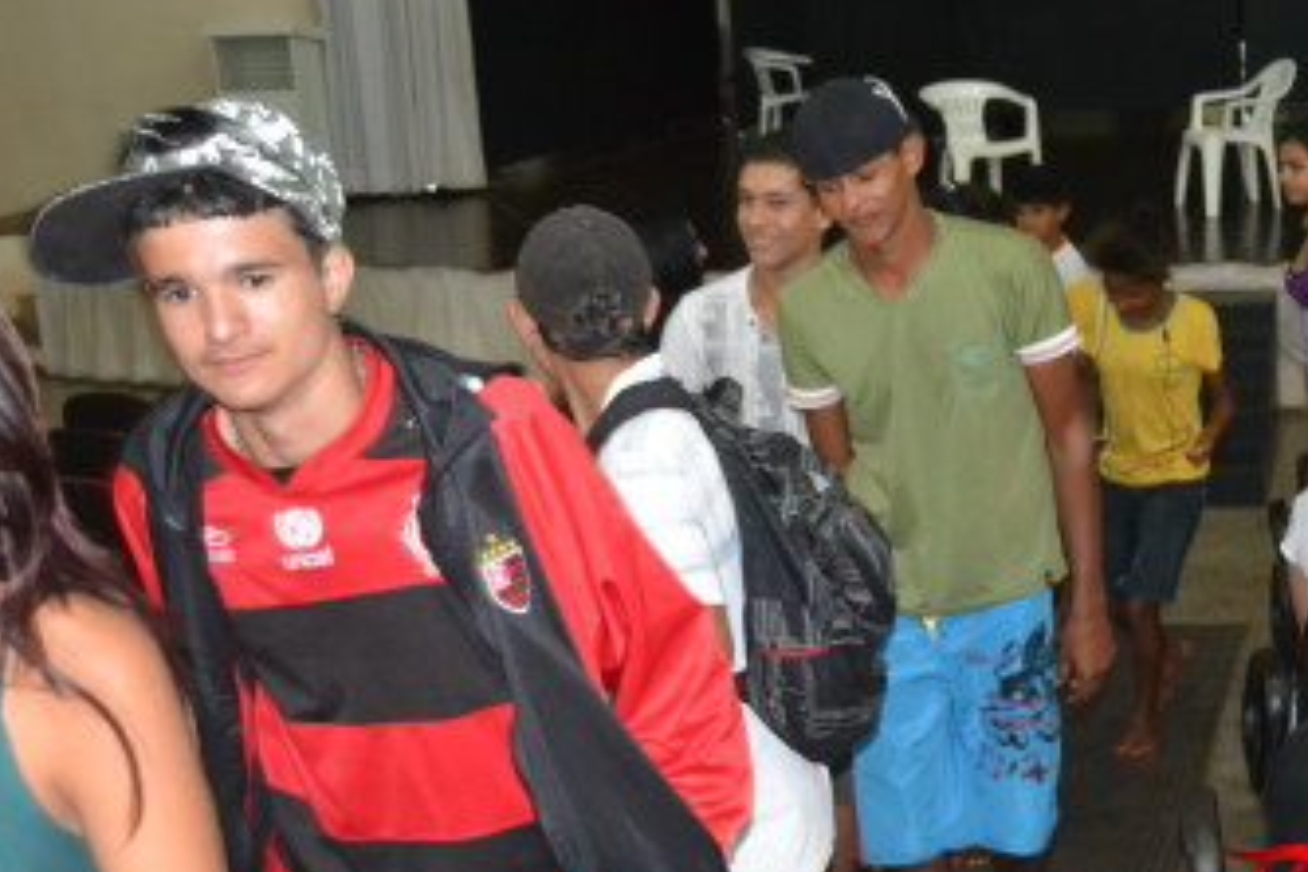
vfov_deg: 19.5
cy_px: 454
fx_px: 2534
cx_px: 782
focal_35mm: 70
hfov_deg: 28.9
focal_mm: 31
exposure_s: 1/60
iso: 3200
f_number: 4
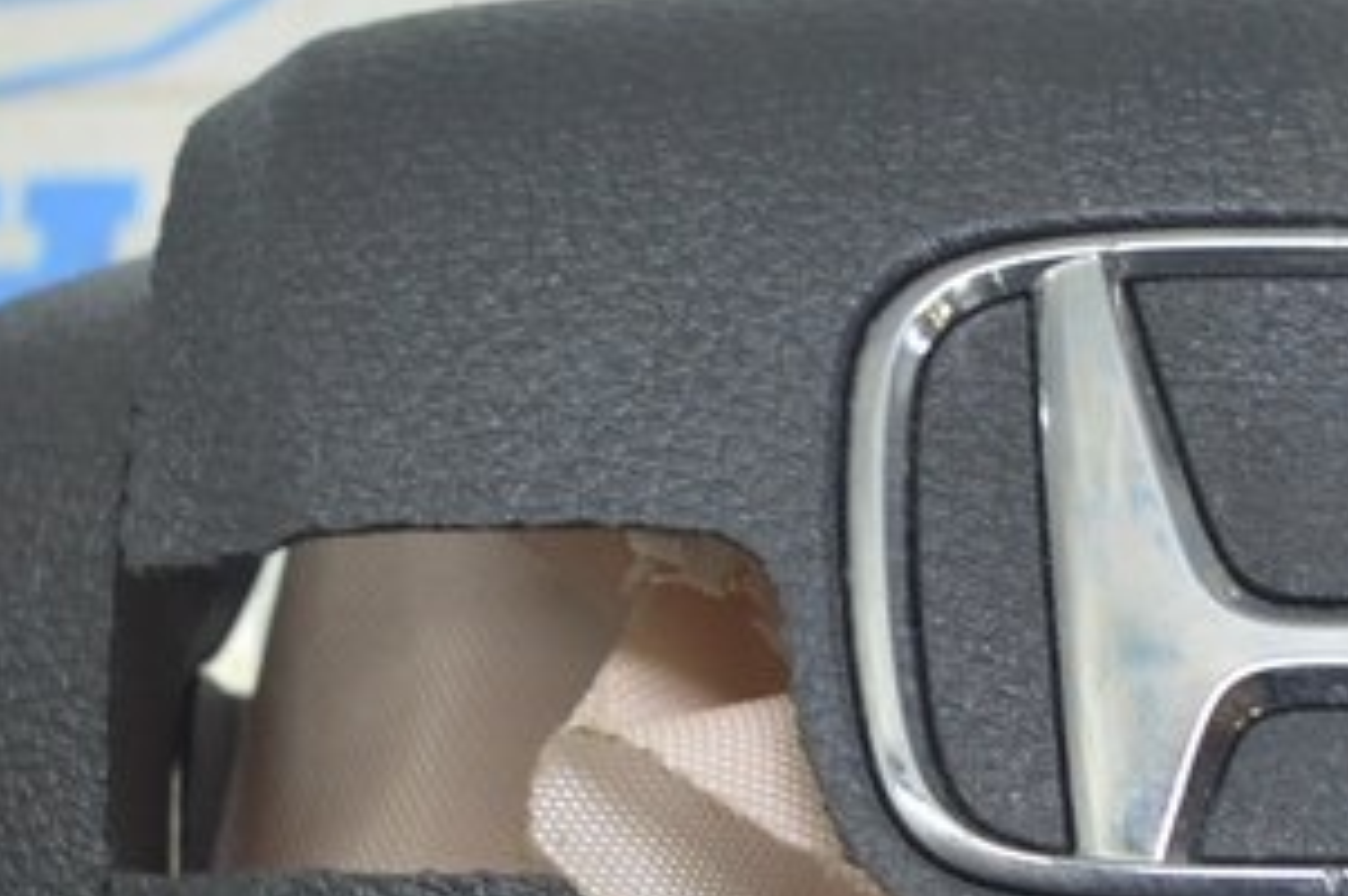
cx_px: 1133
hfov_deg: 14.8
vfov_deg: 9.8
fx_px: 5150
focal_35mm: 138
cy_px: 1149
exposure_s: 1/20
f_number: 5.6
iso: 400
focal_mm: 27
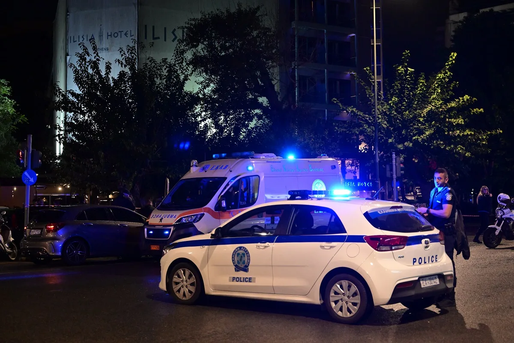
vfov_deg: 23.0
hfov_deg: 33.9
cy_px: 172
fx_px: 842
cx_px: 257
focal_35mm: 59
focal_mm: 59
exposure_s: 1/200
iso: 8000
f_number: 4
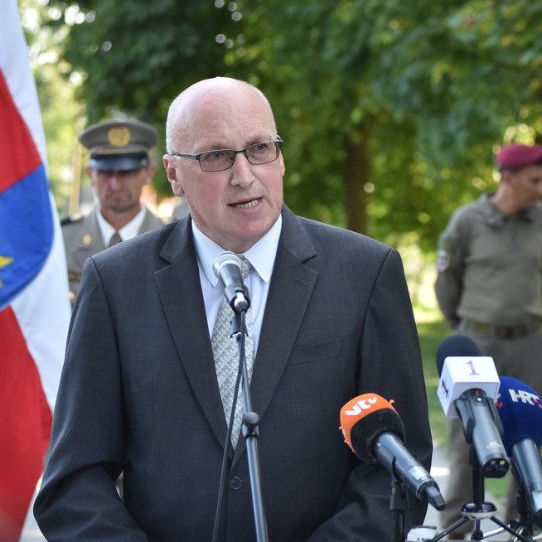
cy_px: 282
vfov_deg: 11.7
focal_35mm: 150
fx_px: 2651
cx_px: 300
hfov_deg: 11.7
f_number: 4
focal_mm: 75
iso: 800
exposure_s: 1/640
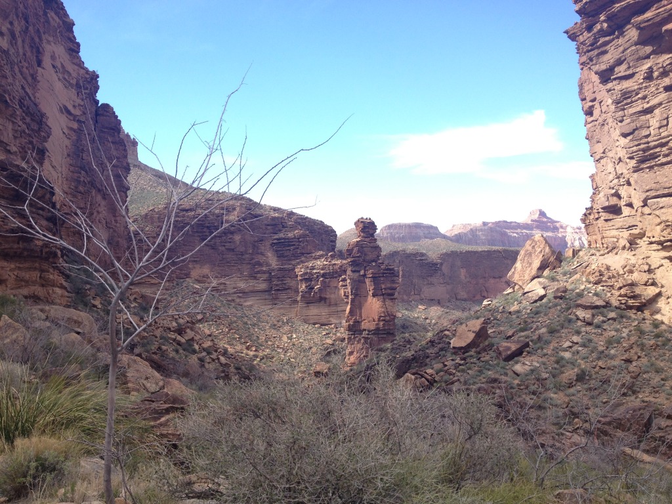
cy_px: 252
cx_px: 336
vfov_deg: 40.7
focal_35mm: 35
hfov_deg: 52.6
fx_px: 679
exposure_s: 1/389
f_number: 2.4
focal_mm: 4.28
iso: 50
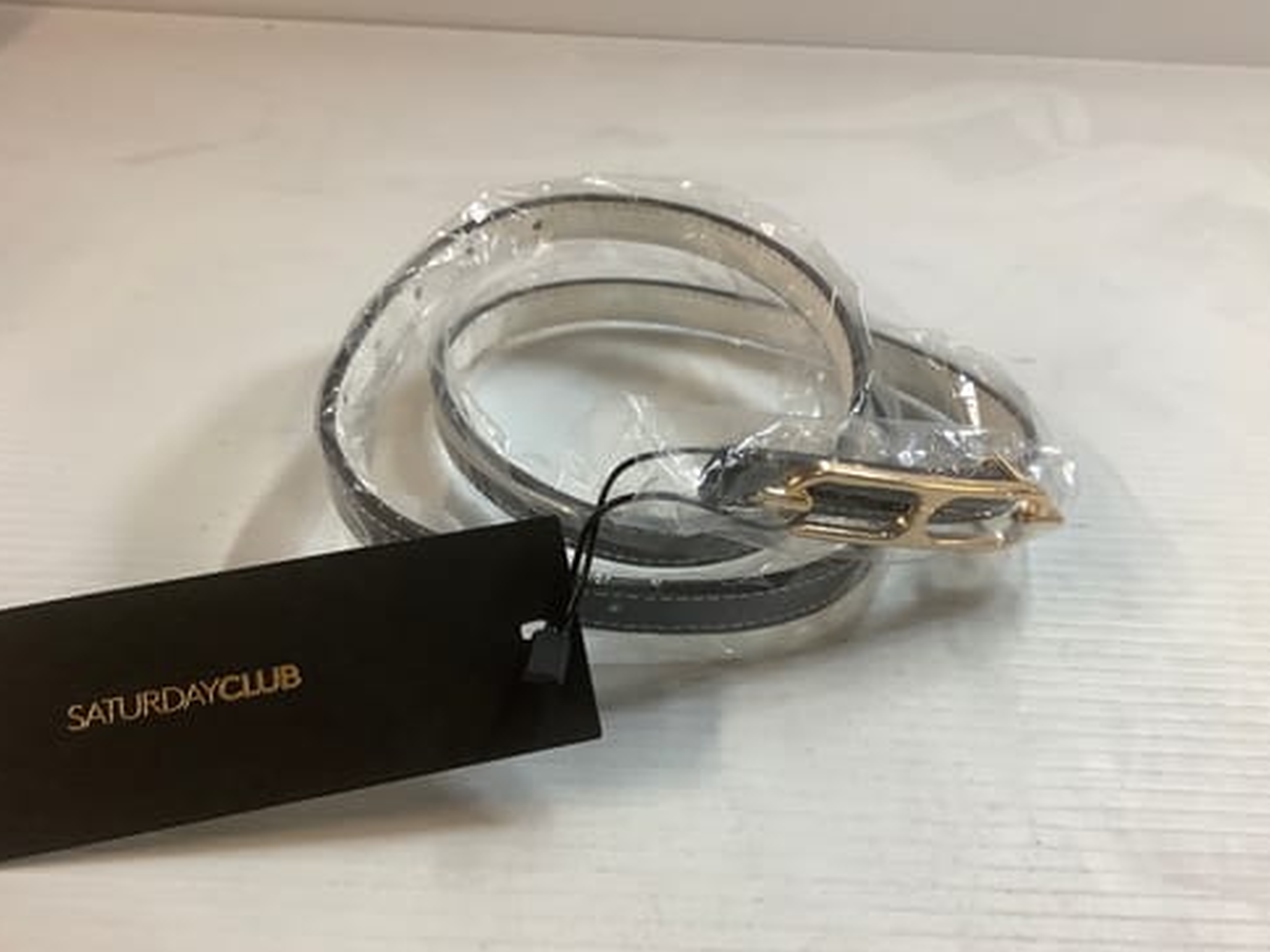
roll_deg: -1.3
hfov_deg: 56.8
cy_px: 484
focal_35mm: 32
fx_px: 1174
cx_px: 643
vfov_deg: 44.2
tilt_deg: -34.4
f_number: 2.4
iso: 125
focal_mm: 3.3
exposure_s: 1/50
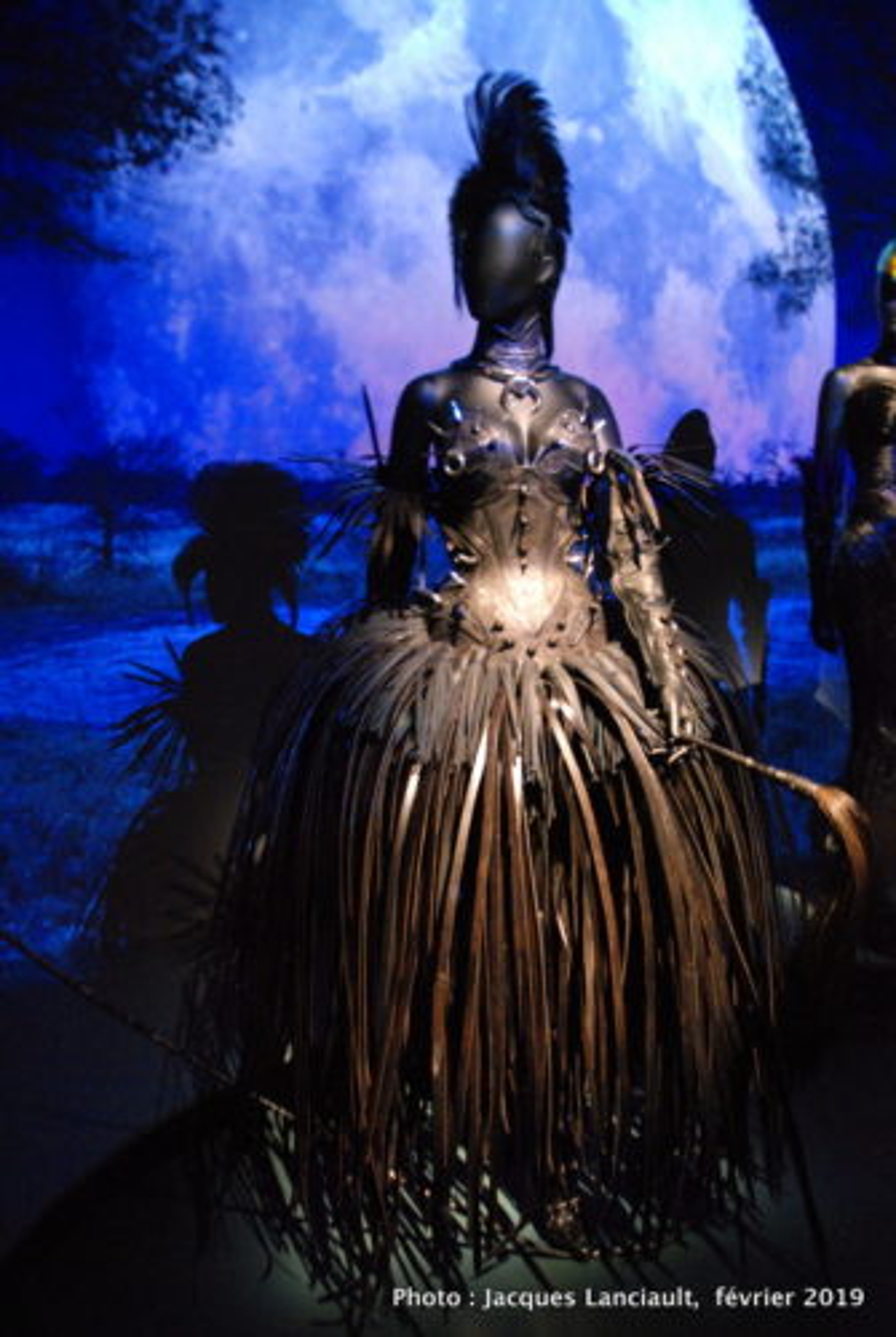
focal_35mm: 27
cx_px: 448
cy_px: 668
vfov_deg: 67.3
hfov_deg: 48.1
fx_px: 1004
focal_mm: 18
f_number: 3.5
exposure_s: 1/4
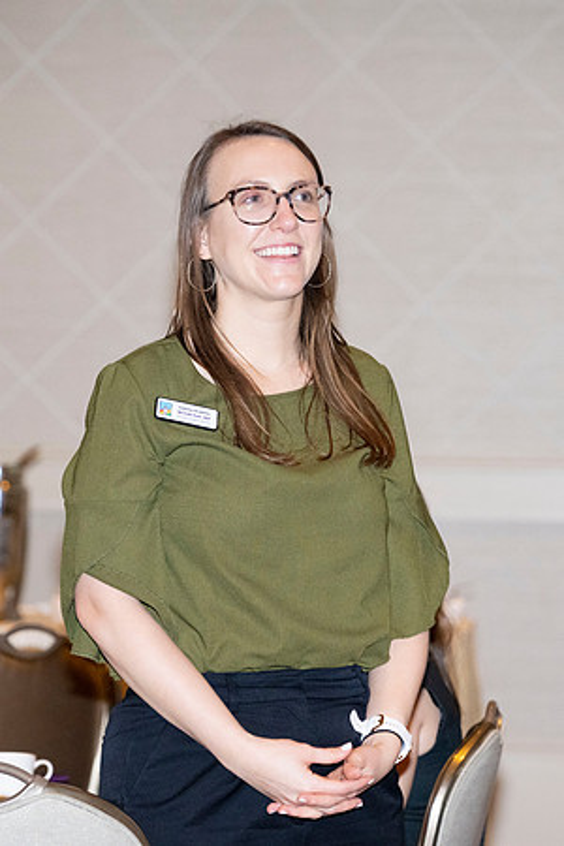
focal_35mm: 185
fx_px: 4346
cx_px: 332
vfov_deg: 11.1
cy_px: 425
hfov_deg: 7.4
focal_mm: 120
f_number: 4
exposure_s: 1/200
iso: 2500
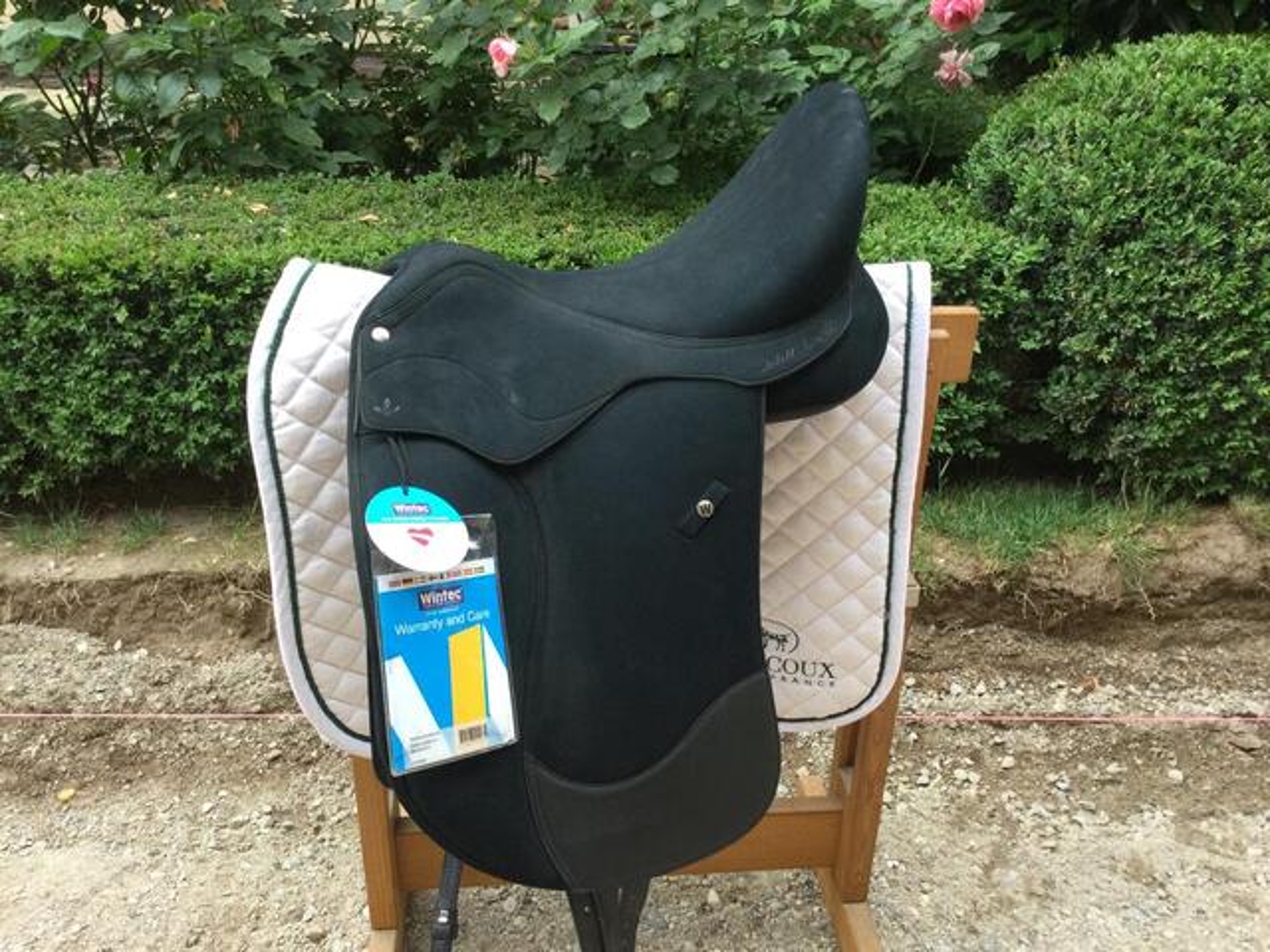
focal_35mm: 31
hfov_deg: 58.4
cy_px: 476
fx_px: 1137
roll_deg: -3.0
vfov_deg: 45.4
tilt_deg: -29.1
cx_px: 635
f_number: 2.4
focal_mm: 3.3
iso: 32
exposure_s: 1/33
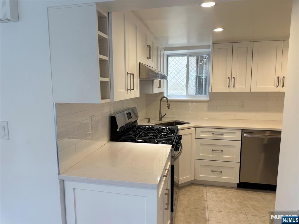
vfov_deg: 56.8
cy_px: 112
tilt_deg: -7.0
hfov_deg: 71.6
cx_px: 150
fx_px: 207
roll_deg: -1.3
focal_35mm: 24
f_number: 1.78
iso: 80
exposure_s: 1/120
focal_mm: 6.86
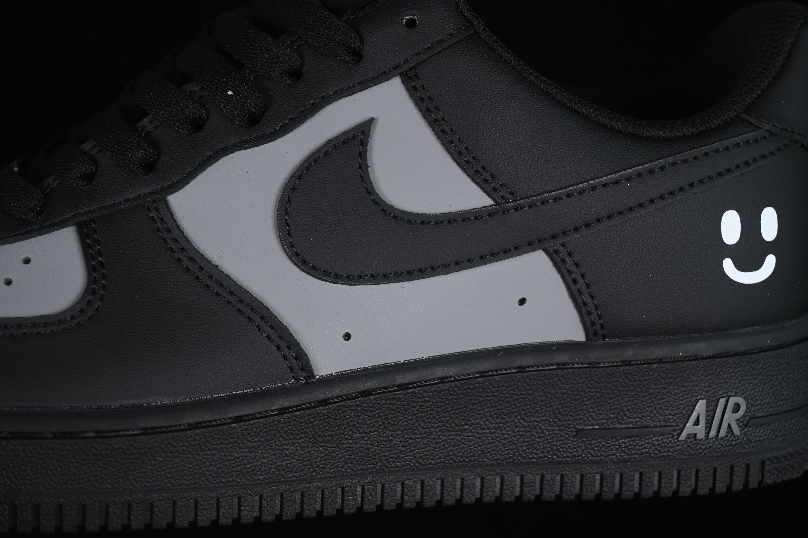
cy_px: 269
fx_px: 1683
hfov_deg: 27.0
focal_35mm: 75
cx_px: 404
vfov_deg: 18.2
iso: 160
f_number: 6.3
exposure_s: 1/50
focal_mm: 50
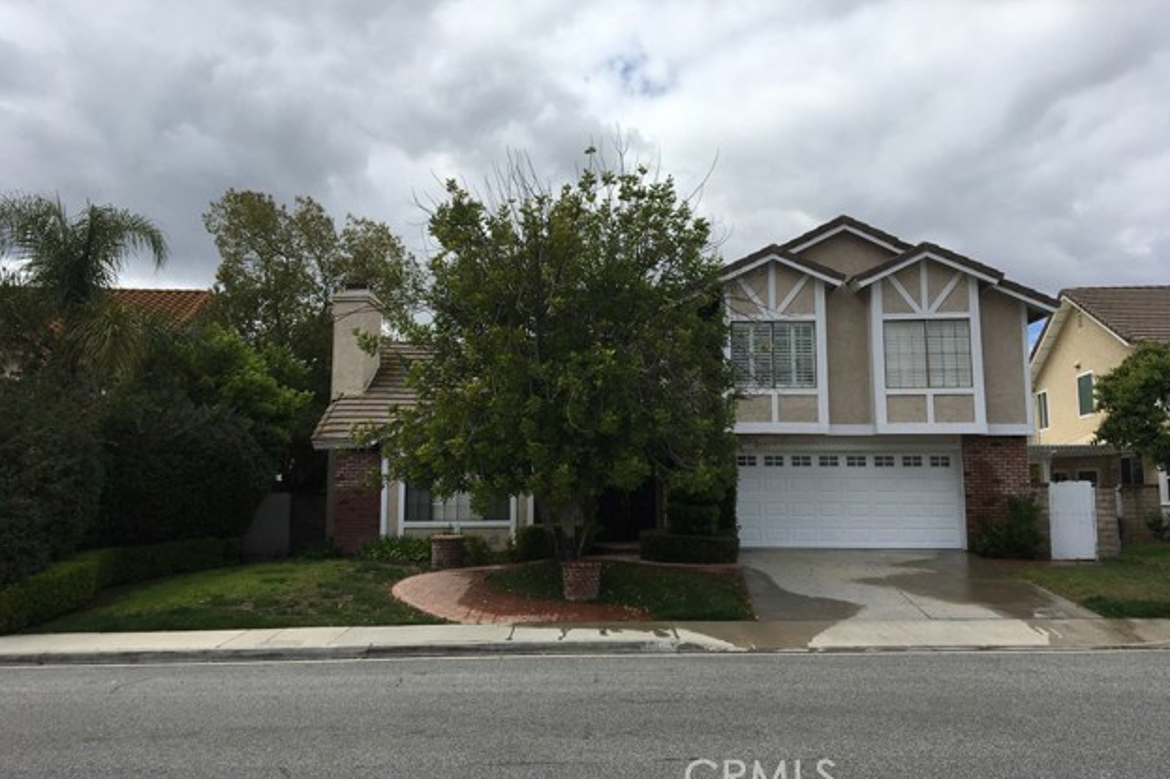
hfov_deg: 60.3
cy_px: 353
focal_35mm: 31
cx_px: 580
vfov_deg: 42.3
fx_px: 1007
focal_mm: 4.15
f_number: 2.2
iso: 25
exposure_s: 1/2849
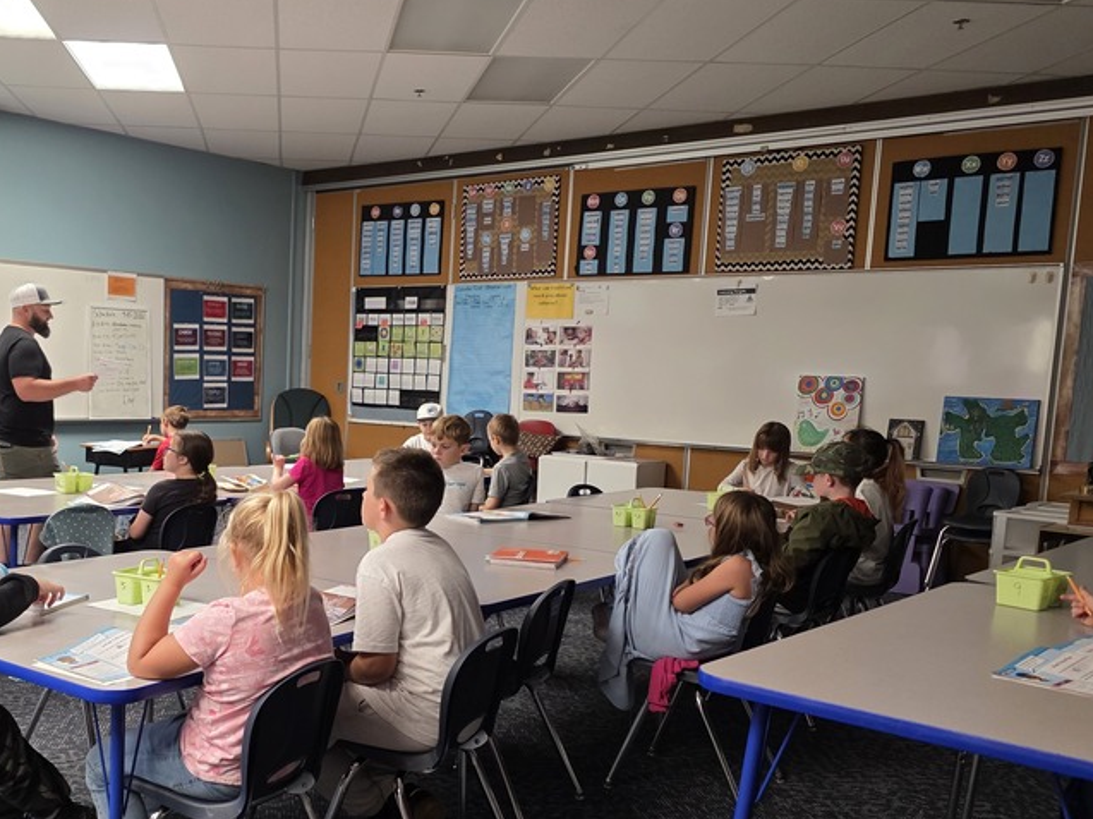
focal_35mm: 37
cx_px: 285
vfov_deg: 38.3
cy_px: 524
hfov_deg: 48.4
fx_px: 1168
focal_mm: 6.3
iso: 500
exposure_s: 1/120
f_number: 1.7
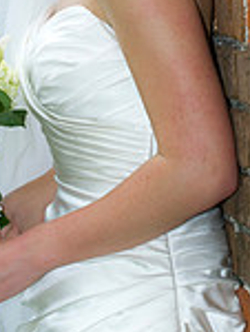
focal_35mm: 334
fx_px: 3207
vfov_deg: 5.9
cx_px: 110
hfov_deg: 4.5
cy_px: 9
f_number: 5
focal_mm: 116
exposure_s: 1/250
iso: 400
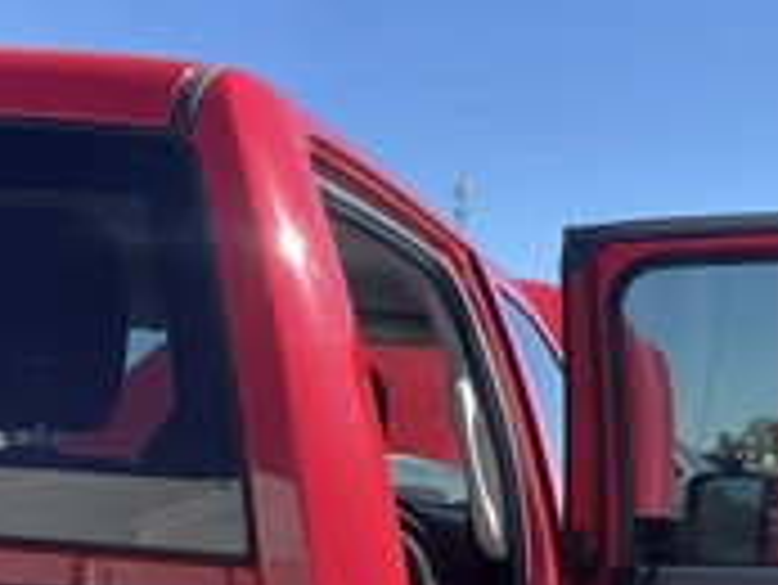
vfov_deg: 20.8
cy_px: 666
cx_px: 454
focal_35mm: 67
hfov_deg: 28.9
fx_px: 1507
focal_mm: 3
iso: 25
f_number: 1.8
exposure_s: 1/739
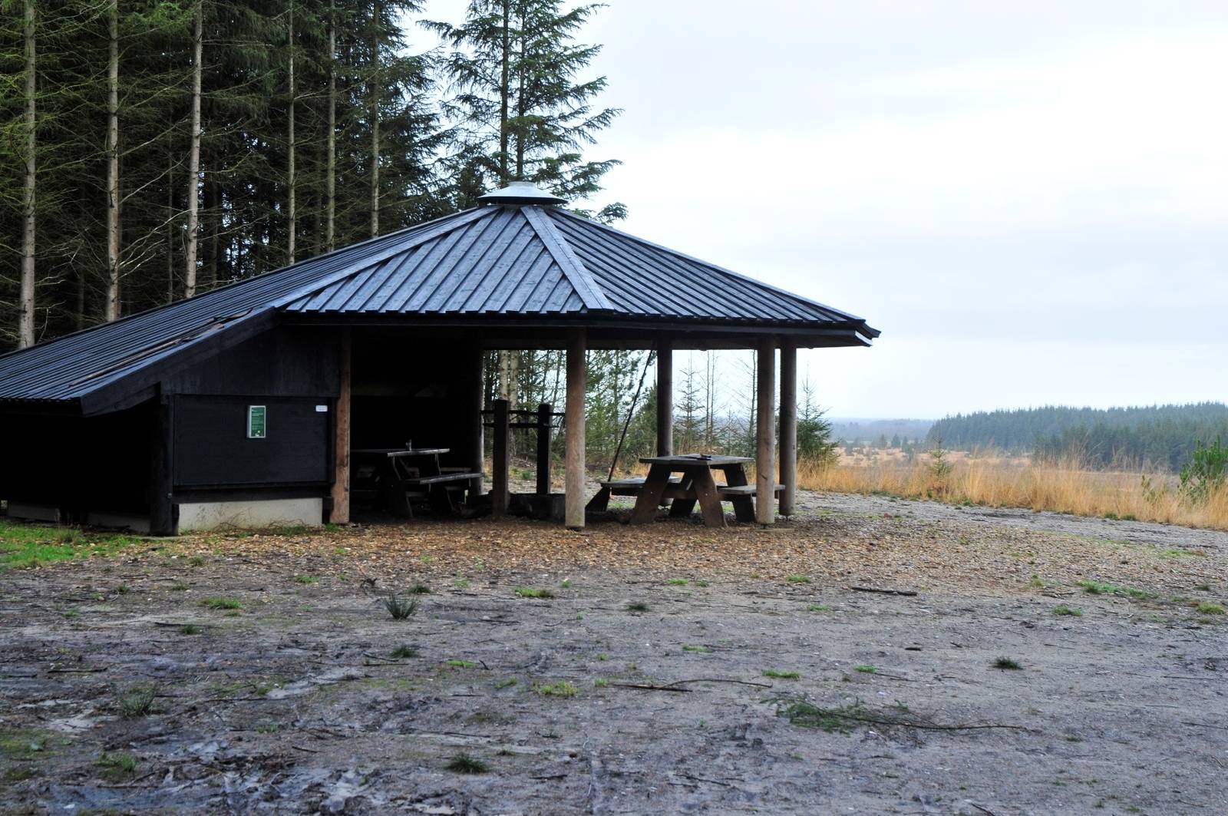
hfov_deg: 30.5
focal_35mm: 66
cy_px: 408
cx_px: 614
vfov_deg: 20.6
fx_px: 2249
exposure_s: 1/80
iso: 400
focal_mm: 44
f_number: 9
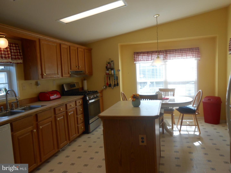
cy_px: 86
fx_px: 174
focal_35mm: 26
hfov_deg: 67.3
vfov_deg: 53.1
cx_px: 116
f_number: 3.5
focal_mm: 4.6
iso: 80
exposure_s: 1/100
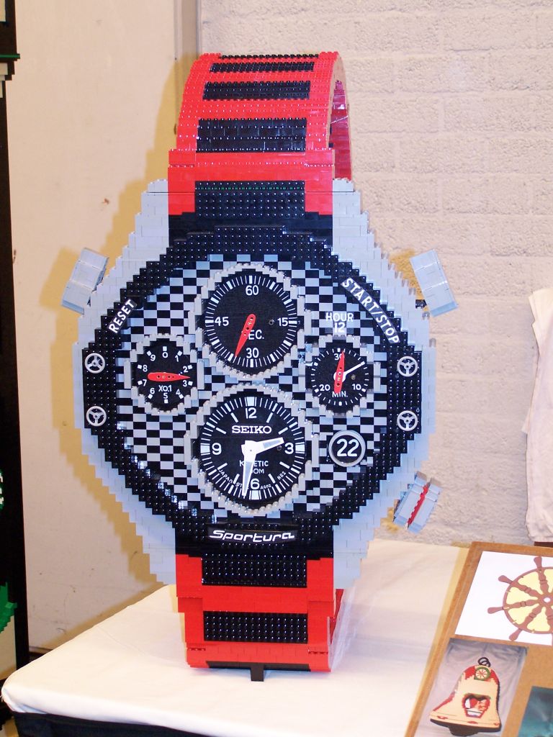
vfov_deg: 28.2
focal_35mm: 69
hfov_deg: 21.3
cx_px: 276
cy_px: 368
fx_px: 1470
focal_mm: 11.5
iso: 140
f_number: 3.2
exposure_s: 1/8
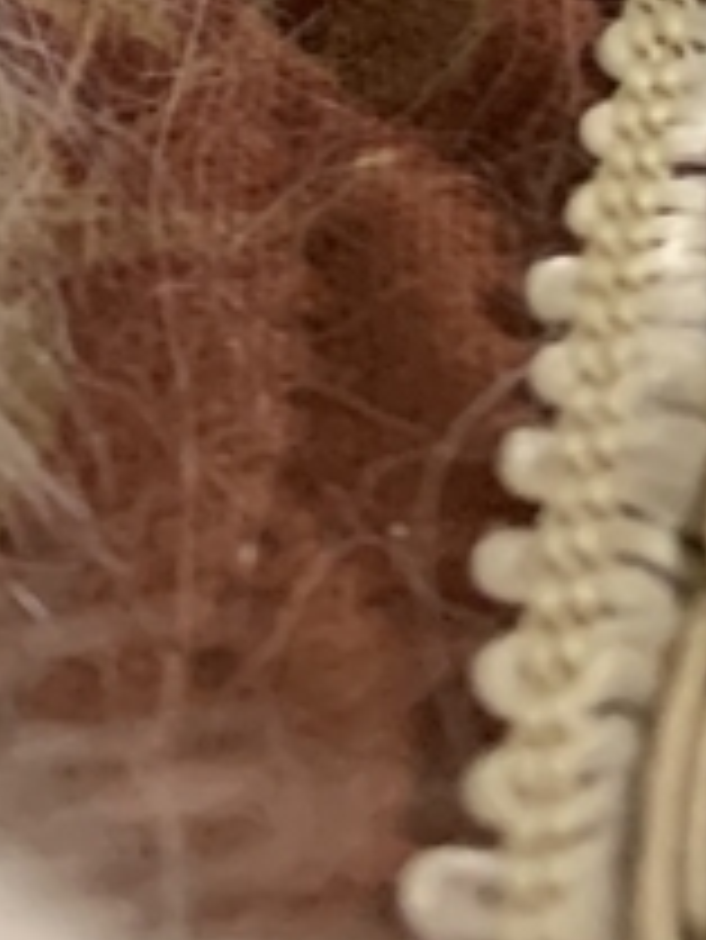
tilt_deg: -40.7
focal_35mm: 149
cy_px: -1700
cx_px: -216
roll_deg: +14.8
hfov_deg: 9.8
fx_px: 4048
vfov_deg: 10.3
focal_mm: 4.25
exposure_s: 1/50
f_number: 1.8
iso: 320
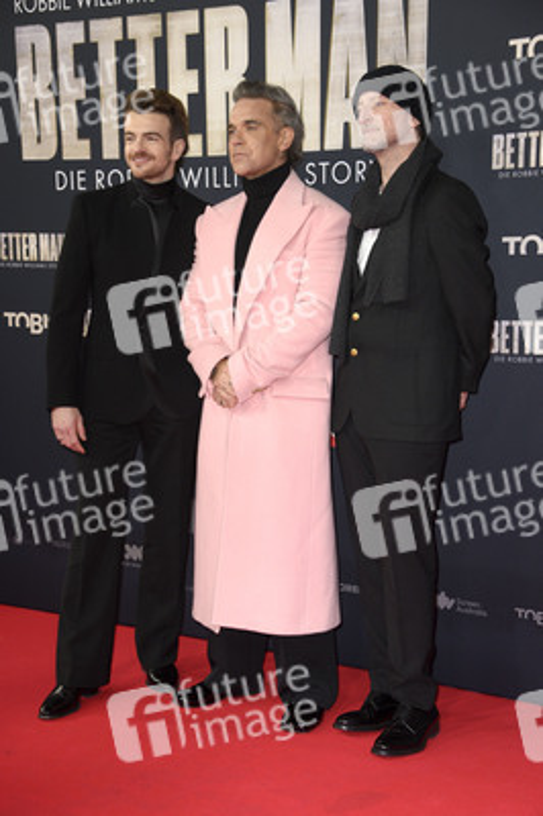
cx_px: 272
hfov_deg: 20.9
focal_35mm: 65
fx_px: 1473
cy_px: 408
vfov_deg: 31.0
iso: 1000
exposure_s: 1/250
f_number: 5.6
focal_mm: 65
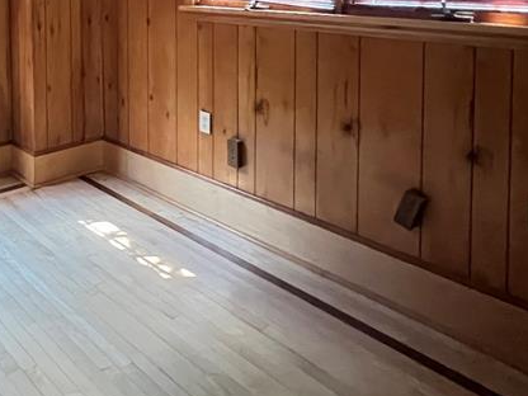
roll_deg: +0.9
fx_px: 488
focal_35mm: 32
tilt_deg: -1.5
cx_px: 25
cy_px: -13
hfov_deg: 48.8
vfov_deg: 38.5
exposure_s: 1/19
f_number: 1.8
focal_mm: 1.57
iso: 2000
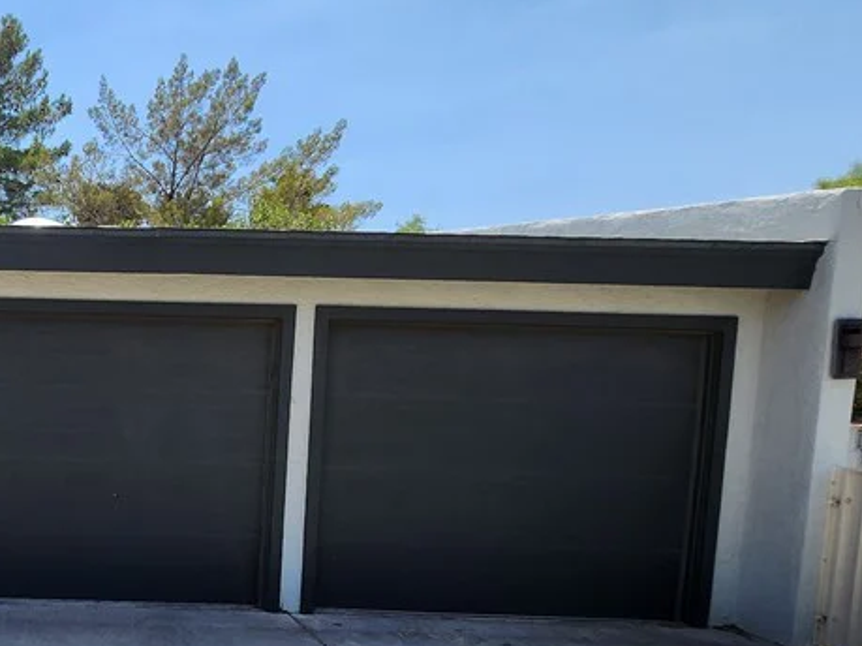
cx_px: 23
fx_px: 722
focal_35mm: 29
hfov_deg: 51.1
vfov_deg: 46.9
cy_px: 464
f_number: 2.2
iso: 32
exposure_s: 1/1248
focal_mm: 1.74
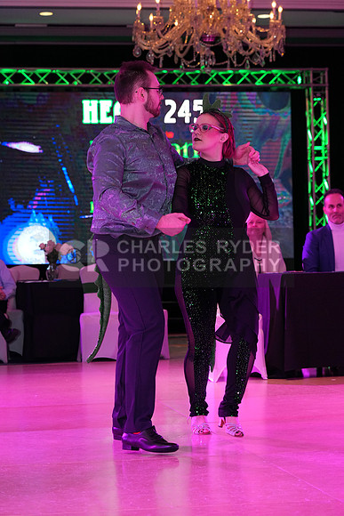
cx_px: 172
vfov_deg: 22.1
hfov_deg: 14.9
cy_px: 258
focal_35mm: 92
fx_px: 1318
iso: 2500
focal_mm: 92
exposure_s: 1/250
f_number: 5.6
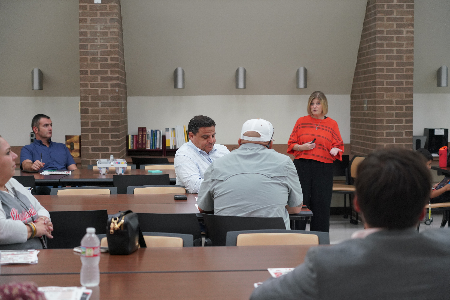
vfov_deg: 19.7
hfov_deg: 29.2
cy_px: 150
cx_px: 225
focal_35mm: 69
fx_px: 863
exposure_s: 1/160
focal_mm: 69
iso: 1600
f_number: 4
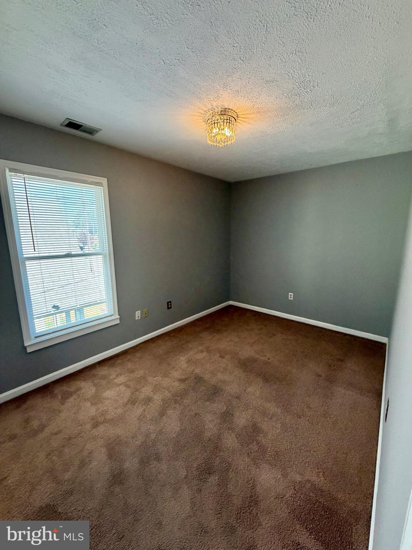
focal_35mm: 14
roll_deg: +0.0
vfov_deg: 102.1
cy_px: 275
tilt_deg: -10.8
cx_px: 206
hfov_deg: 85.7
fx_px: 222
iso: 250
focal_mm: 2.22
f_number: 2.2
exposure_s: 1/120
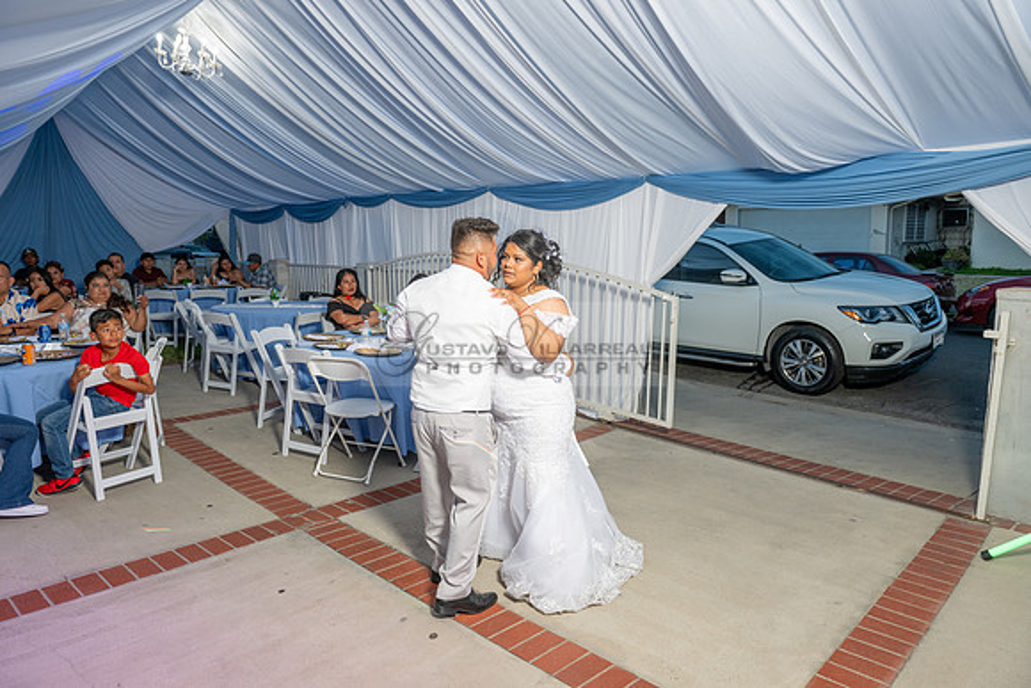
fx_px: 687
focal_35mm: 24
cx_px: 516
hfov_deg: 73.7
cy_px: 344
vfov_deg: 53.2
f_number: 4.5
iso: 250
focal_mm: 24
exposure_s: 1/160
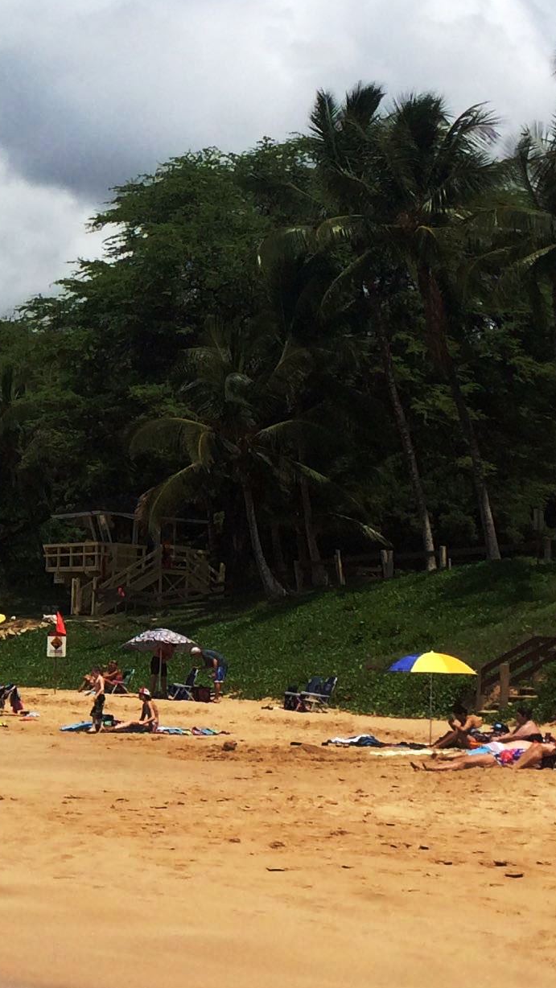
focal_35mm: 84
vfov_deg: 25.3
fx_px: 2201
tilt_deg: +3.0
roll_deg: -2.4
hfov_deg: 13.6
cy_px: 479
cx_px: -269
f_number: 2.2
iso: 40
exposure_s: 1/6849
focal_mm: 4.15
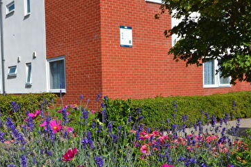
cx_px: 64
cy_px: 101
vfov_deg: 32.5
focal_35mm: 41
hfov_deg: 45.8
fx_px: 286
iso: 100
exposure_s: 1/250
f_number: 8
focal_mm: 14
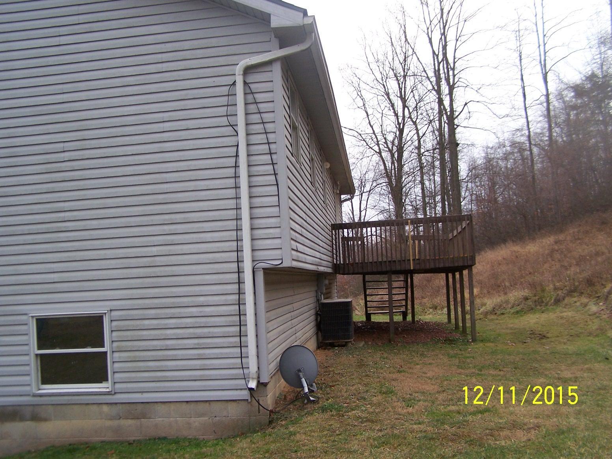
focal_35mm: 38
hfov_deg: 49.0
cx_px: 306
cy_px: 230
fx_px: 672
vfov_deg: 37.7
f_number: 2.8
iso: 80
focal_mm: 6.3
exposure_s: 1/250
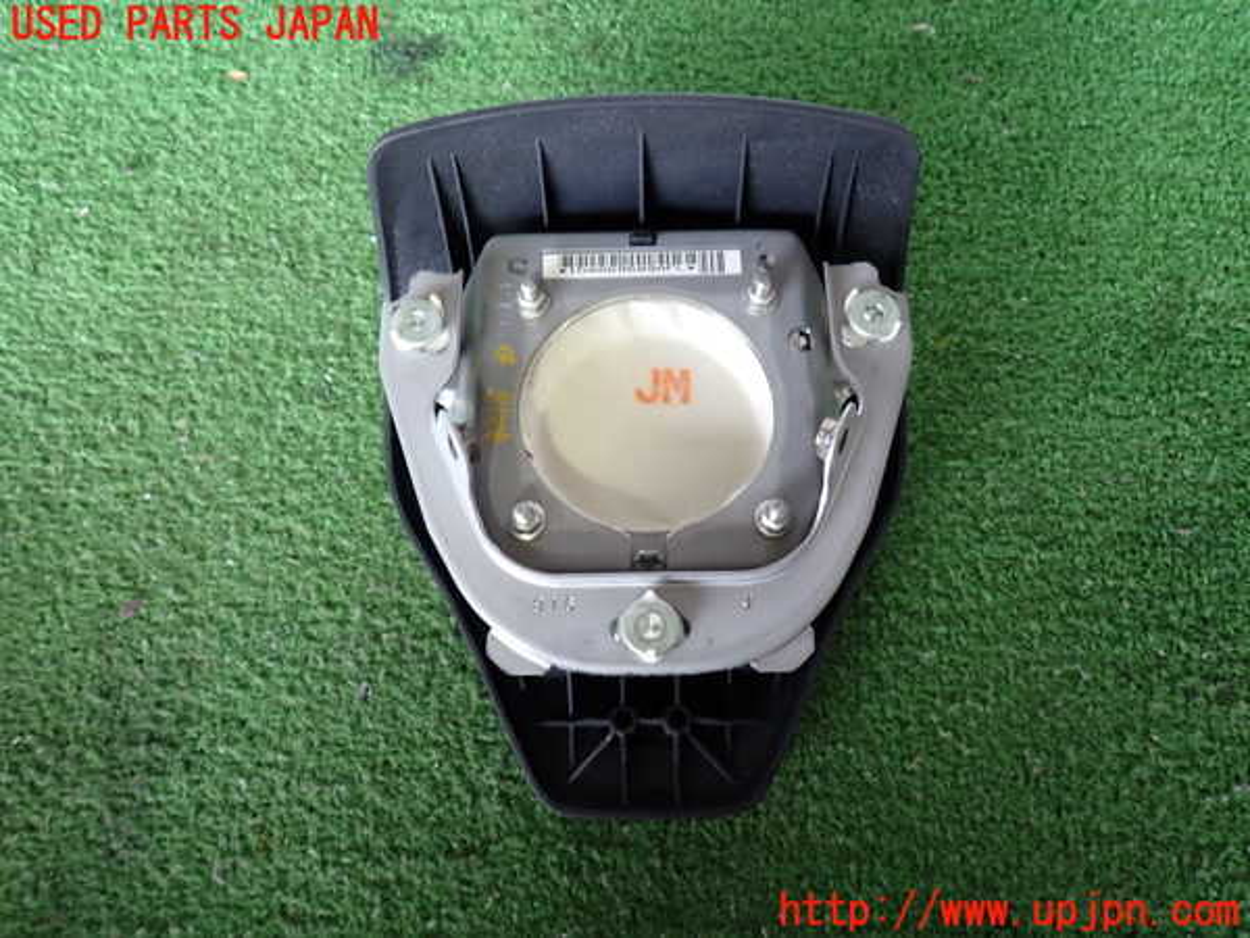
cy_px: 469
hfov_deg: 69.4
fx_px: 903
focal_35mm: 25
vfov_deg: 54.9
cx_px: 625
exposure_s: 1/60
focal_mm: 4.5
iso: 200
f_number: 2
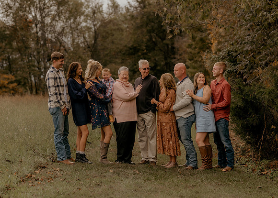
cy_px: 99
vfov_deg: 16.0
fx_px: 704
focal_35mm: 89
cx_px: 133
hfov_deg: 22.3
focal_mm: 85
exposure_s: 1/800
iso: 125
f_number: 2.8
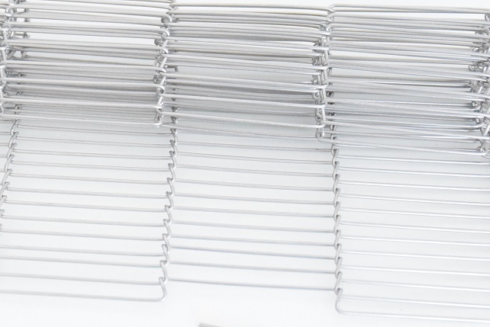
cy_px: 108
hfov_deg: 14.4
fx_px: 1934
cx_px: 140
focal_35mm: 142
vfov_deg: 9.7
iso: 6400
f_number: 4.5
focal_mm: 38
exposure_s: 1/320
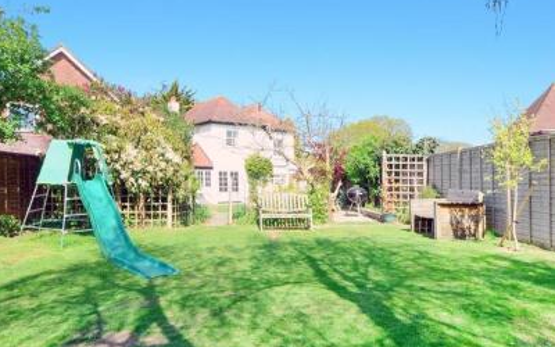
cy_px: 193
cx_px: 251
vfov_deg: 49.2
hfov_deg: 72.4
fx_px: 378
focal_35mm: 25
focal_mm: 10
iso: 250
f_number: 14
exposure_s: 1/80
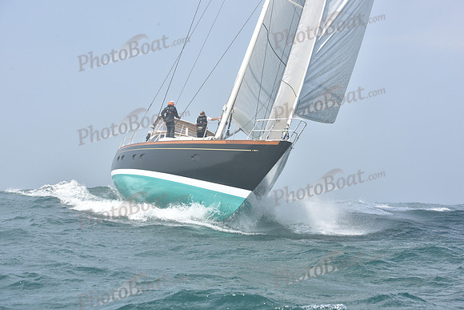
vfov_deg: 19.5
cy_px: 155
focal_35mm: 70
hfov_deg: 28.8
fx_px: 902
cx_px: 232
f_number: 10
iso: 320
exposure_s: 1/800
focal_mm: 70
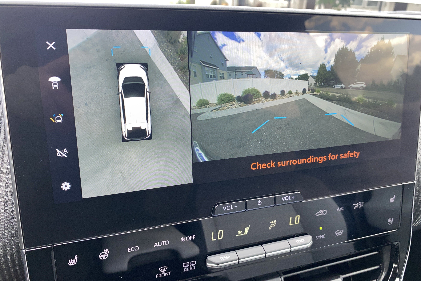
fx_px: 327
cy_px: 136
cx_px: 214
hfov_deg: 65.5
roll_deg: -3.9
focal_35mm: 28
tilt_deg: -21.7
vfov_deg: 46.4
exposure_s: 1/121
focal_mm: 4.25
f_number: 1.8
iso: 100
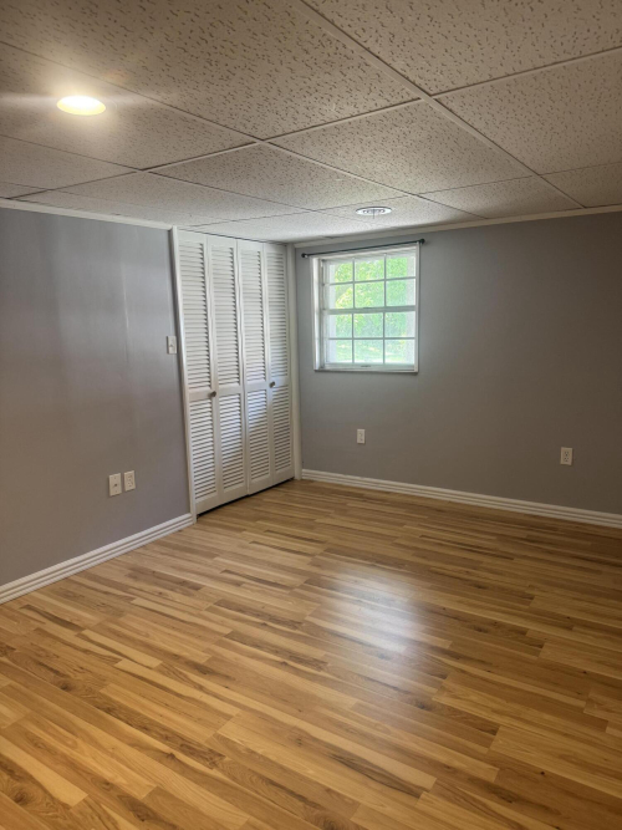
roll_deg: +2.2
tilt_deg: -8.8
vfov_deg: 71.6
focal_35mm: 24
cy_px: 415
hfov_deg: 56.8
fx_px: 575
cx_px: 311
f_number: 1.78
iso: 125
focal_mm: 6.76
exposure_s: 1/60
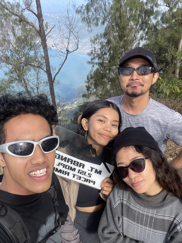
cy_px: 122
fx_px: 210
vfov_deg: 60.0
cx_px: 91
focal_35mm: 30
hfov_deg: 46.8
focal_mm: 2.71
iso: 25
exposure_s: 1/600
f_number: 2.2
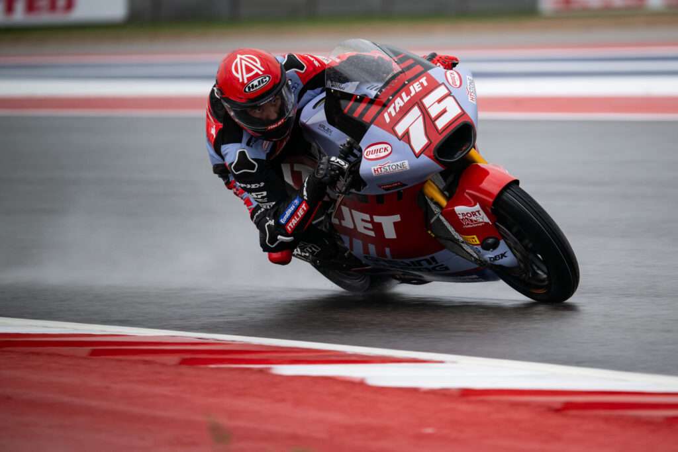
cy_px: 199
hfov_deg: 4.3
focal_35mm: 474
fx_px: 8936
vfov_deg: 2.9
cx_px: 402
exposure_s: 1/1000
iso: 400
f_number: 4.5
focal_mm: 400
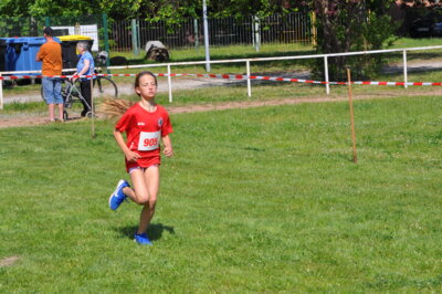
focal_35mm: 129
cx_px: 221
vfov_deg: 10.6
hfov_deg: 15.9
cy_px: 147
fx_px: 1582
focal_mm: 86
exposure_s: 1/400
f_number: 10
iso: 200
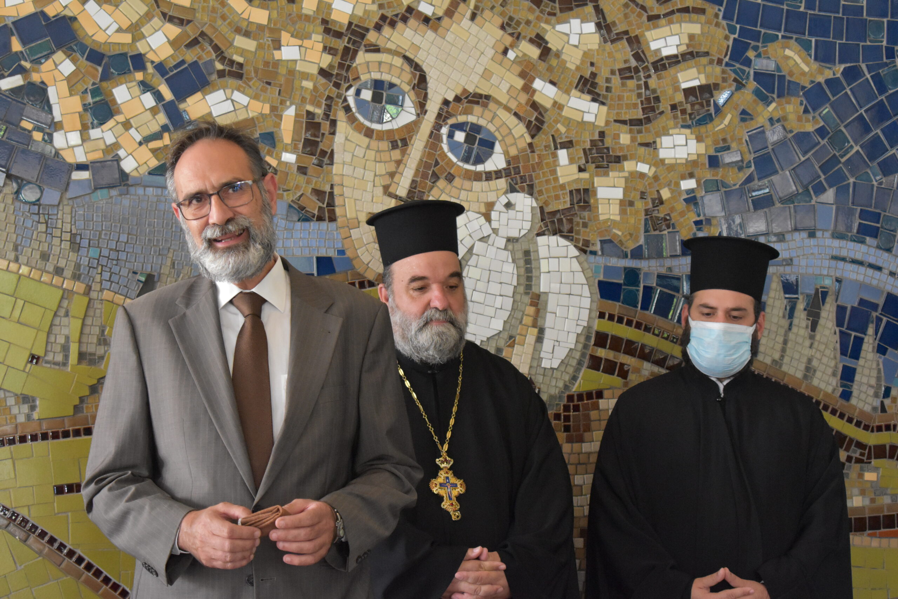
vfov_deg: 16.6
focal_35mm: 82
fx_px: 2058
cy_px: 300
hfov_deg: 24.6
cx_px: 449
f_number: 5.6
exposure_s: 1/125
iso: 4000
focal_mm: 55
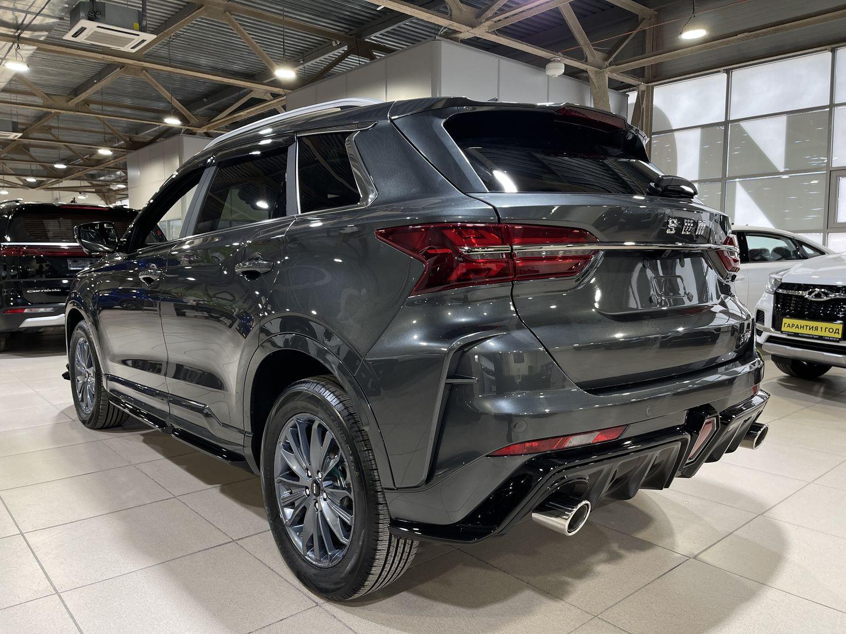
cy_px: 317
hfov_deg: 69.4
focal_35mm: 25
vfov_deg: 54.9
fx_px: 611
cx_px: 423
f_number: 1.6
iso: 80
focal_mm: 5.1
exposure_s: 1/100
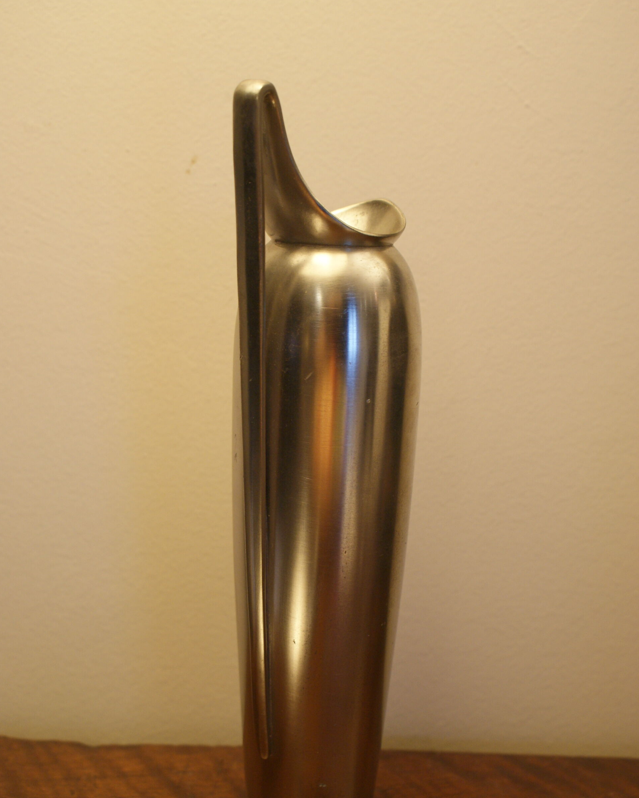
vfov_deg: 36.6
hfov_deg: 29.7
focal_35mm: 51
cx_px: 319
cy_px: 424
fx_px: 1206
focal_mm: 30
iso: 400
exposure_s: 1/15
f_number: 5
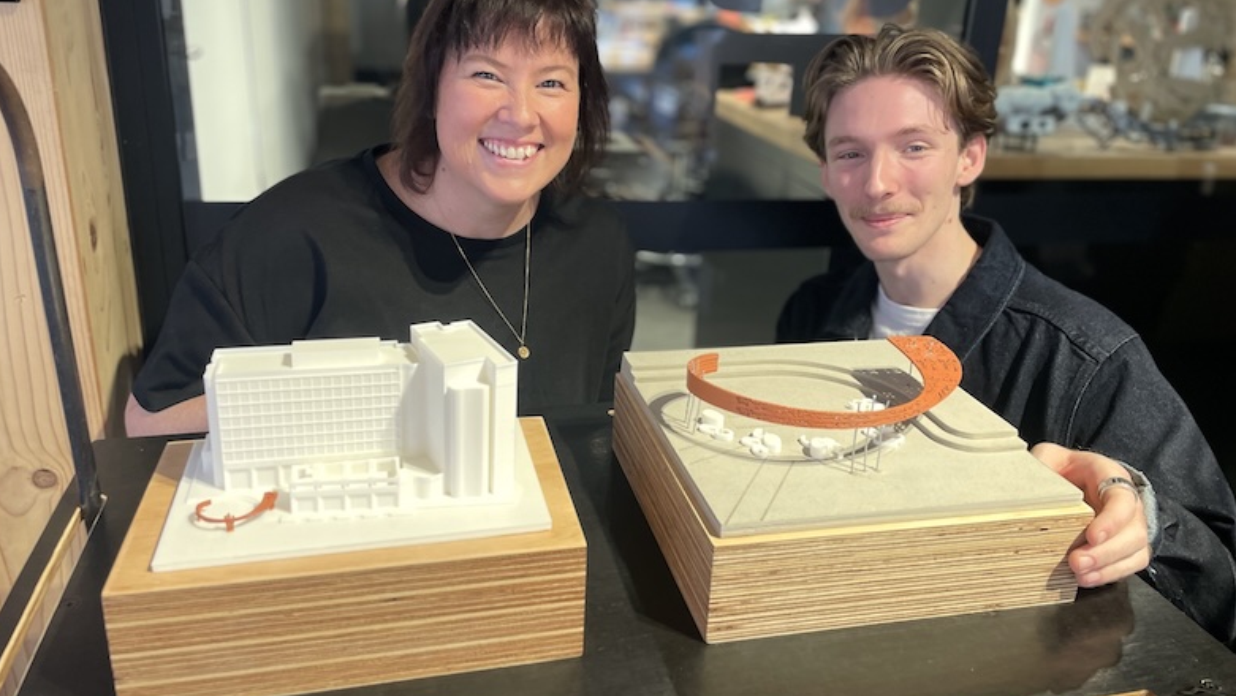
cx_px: 628
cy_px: 307
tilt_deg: -19.3
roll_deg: -3.0
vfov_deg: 40.2
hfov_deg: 66.0
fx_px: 951
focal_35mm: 29
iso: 64
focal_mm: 4.2
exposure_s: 1/50
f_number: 1.6
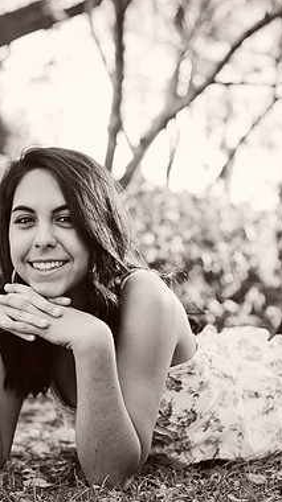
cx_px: 130
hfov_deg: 15.1
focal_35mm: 80
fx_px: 1066
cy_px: 252
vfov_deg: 26.5
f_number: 3.2
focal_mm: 50
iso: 200
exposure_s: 1/250
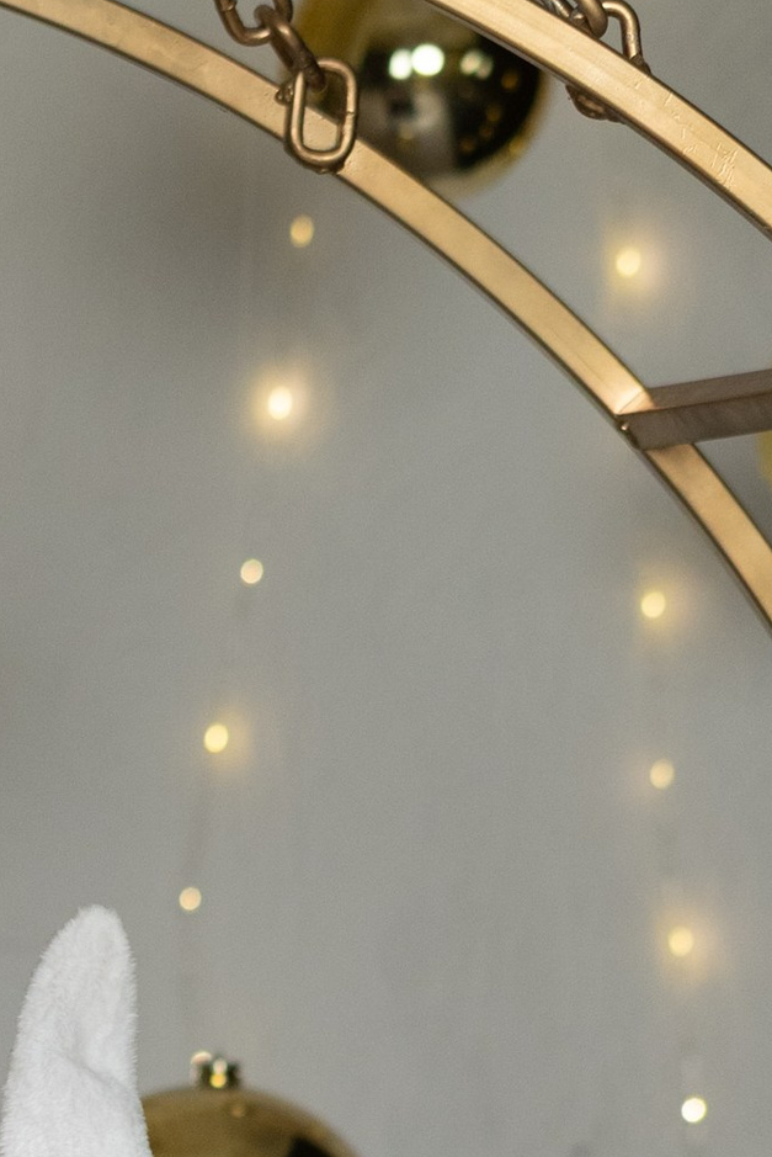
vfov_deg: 5.8
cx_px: -447
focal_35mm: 347
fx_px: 11149
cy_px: 2253
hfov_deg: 3.9
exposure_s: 1/200
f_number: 2.8
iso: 800
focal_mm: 85
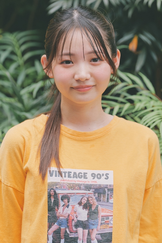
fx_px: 1147
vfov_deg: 12.1
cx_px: 81
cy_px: 122
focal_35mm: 170
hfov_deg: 8.1
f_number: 3.2
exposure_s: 1/200
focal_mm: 170
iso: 100
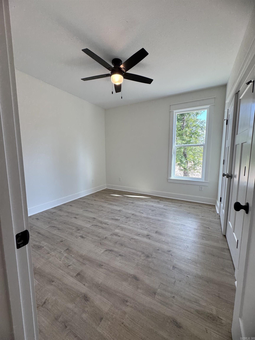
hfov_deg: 85.7
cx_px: 128
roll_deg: +0.7
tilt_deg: -6.8
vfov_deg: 102.1
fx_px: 138
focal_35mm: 14
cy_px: 170
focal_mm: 2.22
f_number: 2.2
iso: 80
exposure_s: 1/120
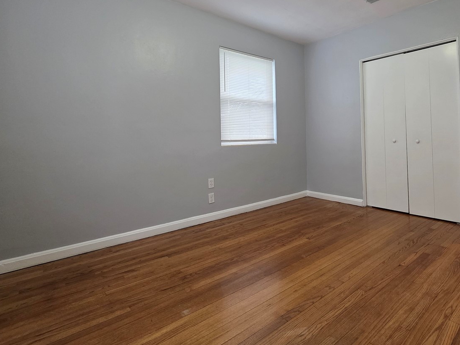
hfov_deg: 81.9
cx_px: 305
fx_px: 252
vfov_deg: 67.8
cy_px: 133
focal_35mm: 19
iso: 250
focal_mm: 2.2
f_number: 1.9
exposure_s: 1/60
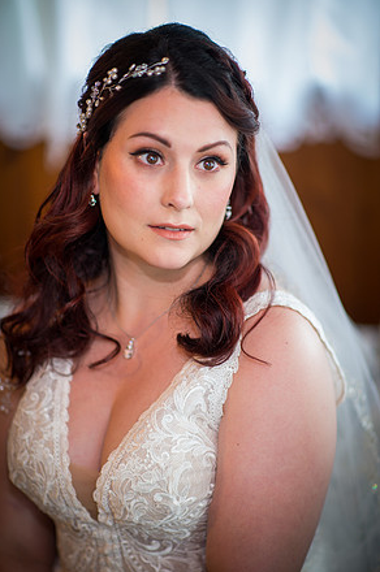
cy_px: 287
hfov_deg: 15.7
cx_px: 187
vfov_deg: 23.4
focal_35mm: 87
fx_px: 1382
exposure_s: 1/30
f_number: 1.4
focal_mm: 85
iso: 400
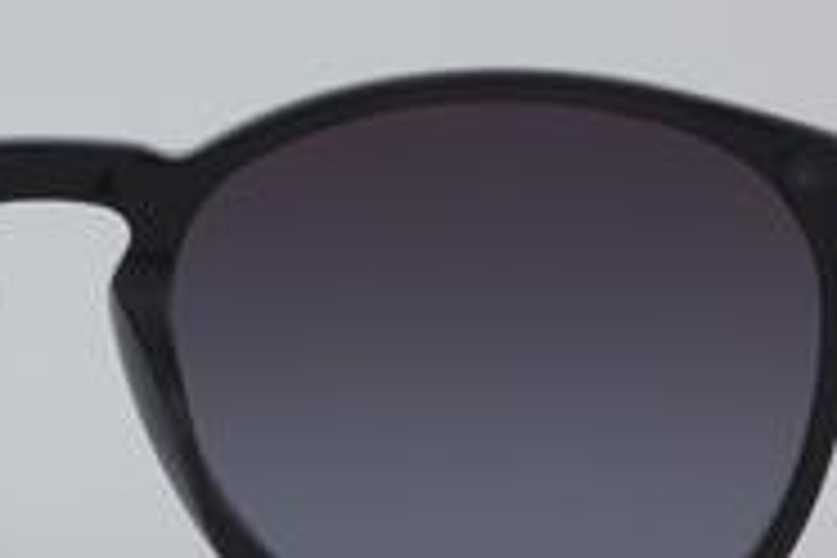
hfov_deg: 11.5
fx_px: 4117
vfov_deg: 7.8
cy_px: 369
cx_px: 50
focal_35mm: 177
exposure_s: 1/4
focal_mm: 55
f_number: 32
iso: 100
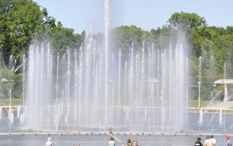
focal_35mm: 143
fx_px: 908
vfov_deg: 9.1
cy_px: 9
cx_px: 131
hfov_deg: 14.6
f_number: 10
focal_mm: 50
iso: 200
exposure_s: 1/400
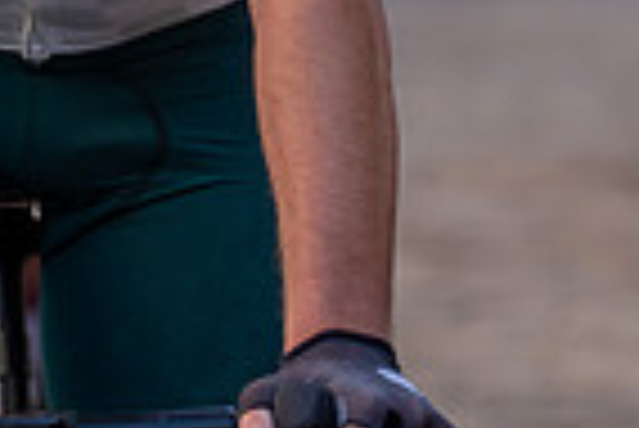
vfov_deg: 2.6
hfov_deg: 3.9
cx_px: 158
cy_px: -399
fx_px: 9346
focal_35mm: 526
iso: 640
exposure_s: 1/1000
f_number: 4
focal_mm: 129
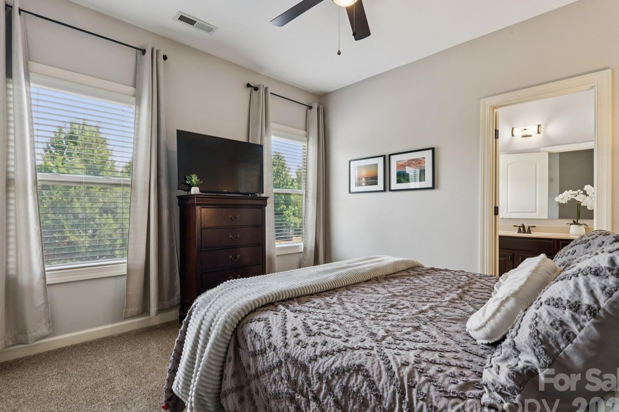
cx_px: 312
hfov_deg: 91.2
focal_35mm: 18
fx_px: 303
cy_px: 213
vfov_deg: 68.4
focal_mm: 16.6
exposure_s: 1/3.33
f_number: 13
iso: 100
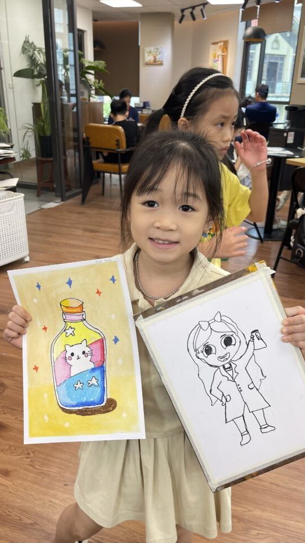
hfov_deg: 41.5
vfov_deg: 67.9
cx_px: 158
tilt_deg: -23.5
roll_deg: -1.7
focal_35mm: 28
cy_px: 268
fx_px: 403
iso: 80
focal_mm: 5.1
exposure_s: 1/121
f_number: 1.6
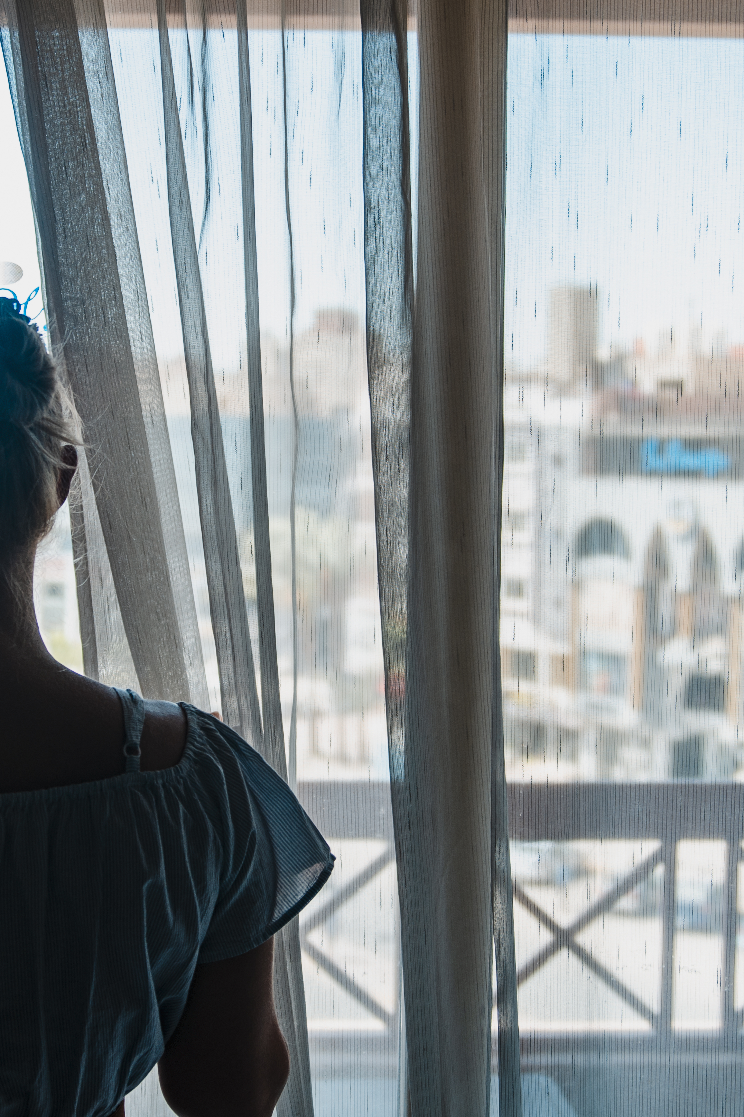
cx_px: 267
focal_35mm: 64
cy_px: 562
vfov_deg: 31.4
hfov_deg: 21.2
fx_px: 1984
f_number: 2.8
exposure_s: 1/200
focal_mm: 28
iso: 100
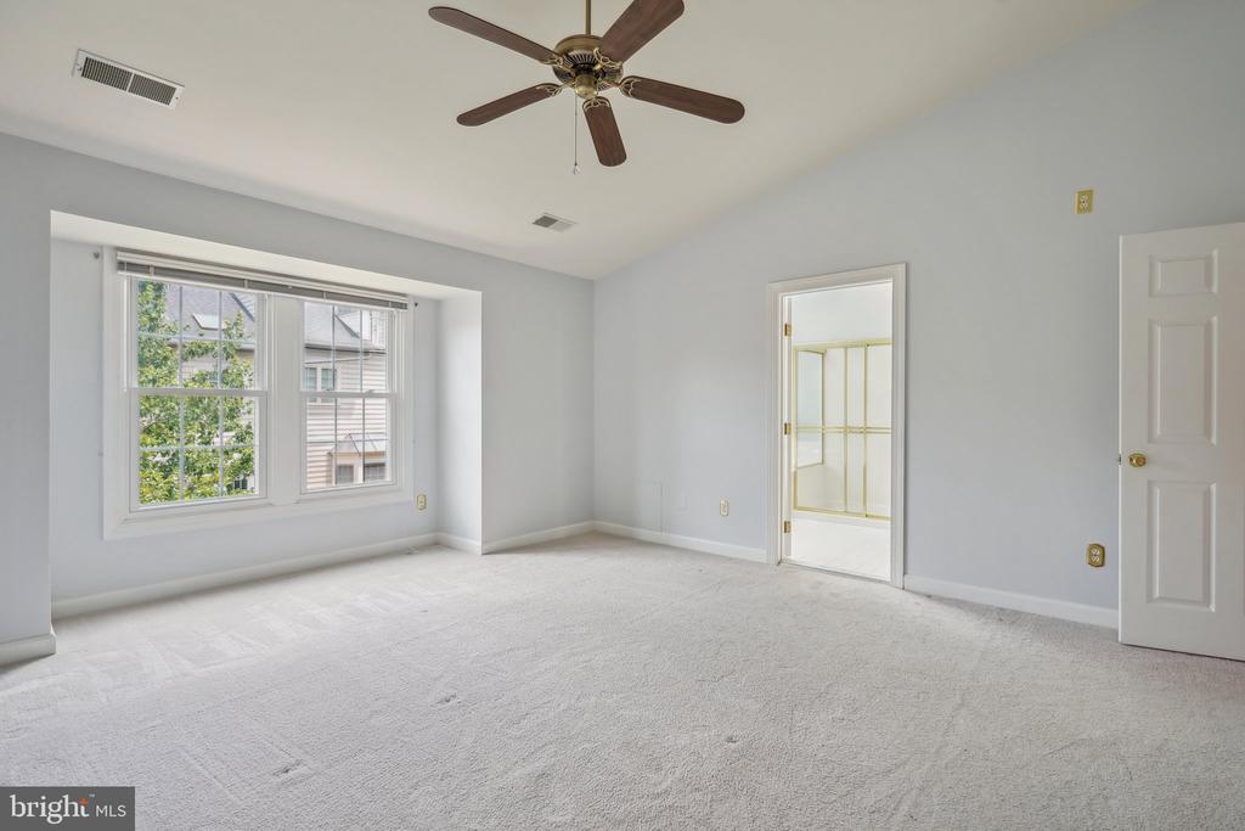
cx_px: 622
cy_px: 416
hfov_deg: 96.7
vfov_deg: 73.8
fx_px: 553
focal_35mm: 16
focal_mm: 16
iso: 800
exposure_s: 1/125
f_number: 5.6
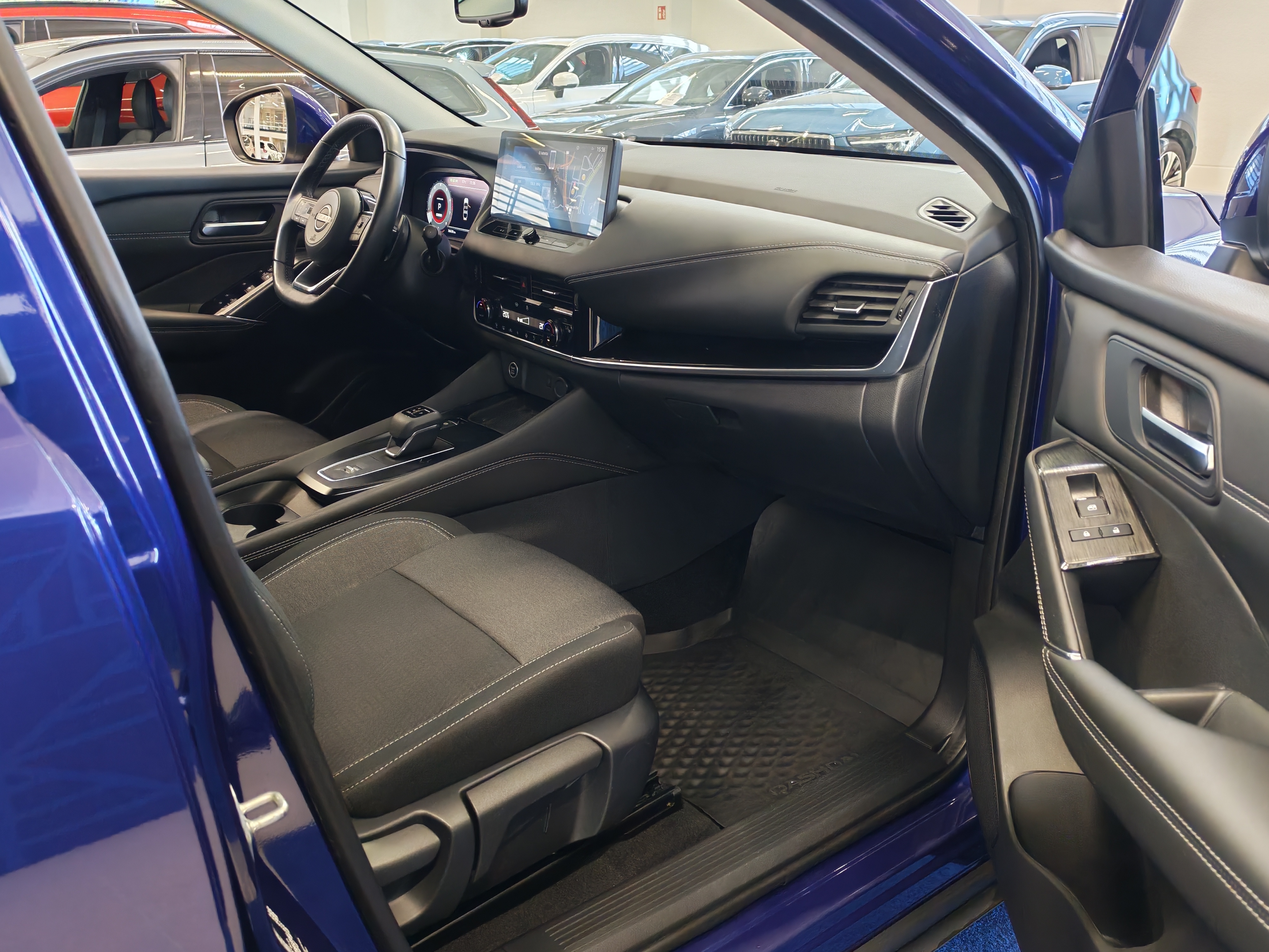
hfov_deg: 58.4
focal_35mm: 31
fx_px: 1136
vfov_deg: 45.4
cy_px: 476
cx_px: 634
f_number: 1.9
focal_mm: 6.12
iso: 584
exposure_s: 1/100
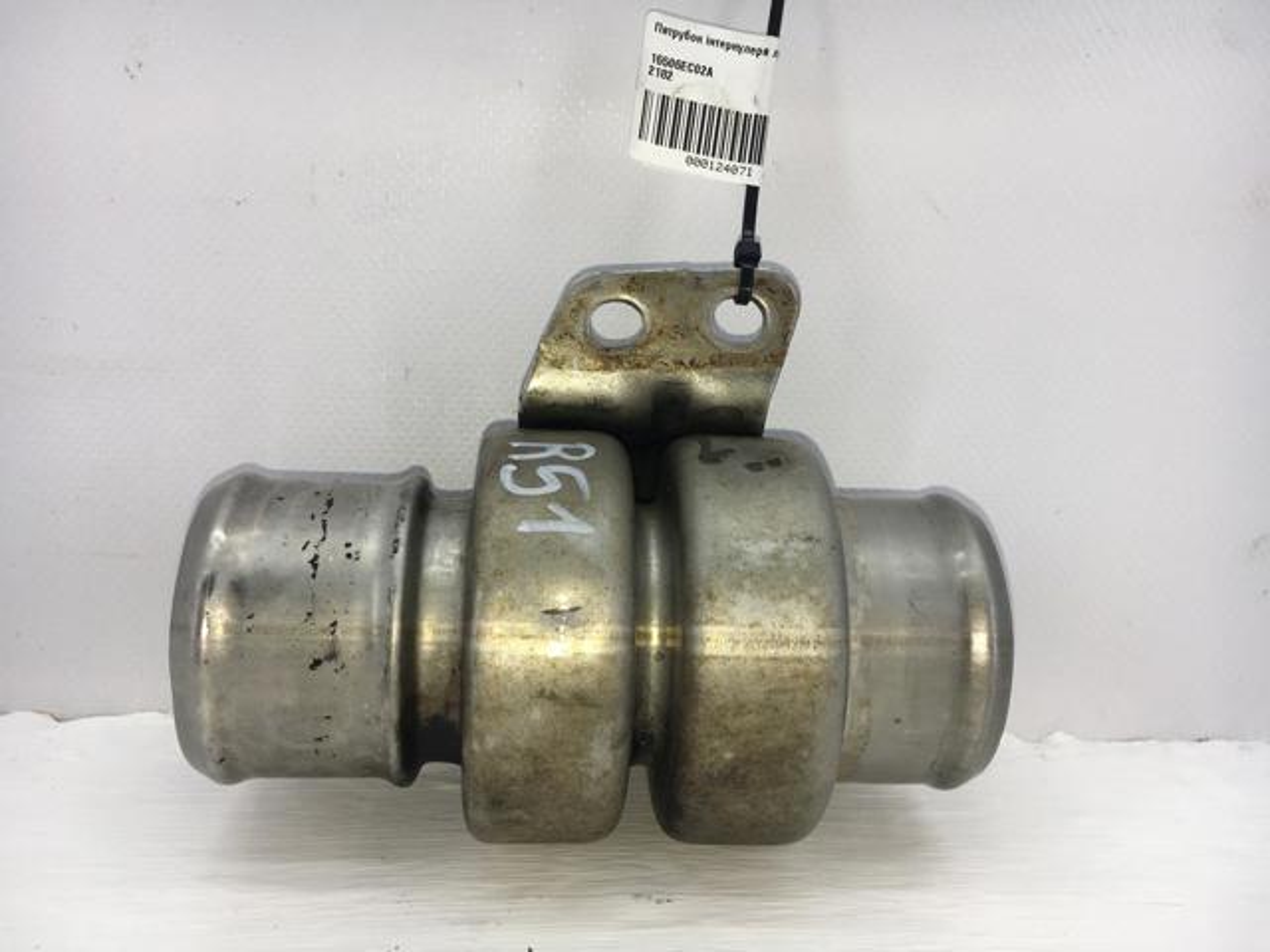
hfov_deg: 61.7
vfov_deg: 48.2
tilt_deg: -10.5
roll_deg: -2.1
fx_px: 1064
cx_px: 635
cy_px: 476
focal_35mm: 29
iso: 25
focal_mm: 4.15
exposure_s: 1/336
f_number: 2.2
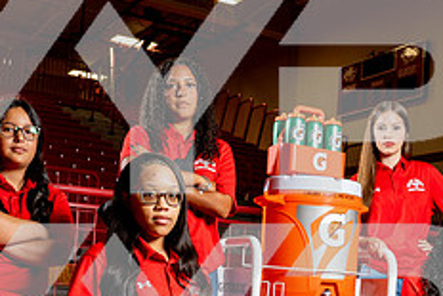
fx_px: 800
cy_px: 326
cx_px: 248
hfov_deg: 30.9
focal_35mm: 65
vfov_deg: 20.0
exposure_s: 1/125
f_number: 8
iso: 400
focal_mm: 26
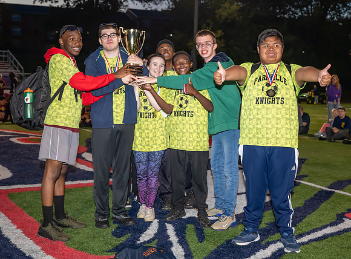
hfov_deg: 38.6
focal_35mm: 50
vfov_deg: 28.9
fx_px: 501
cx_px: 185
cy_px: 112
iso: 1000
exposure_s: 1/200
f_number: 4.5
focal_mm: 40
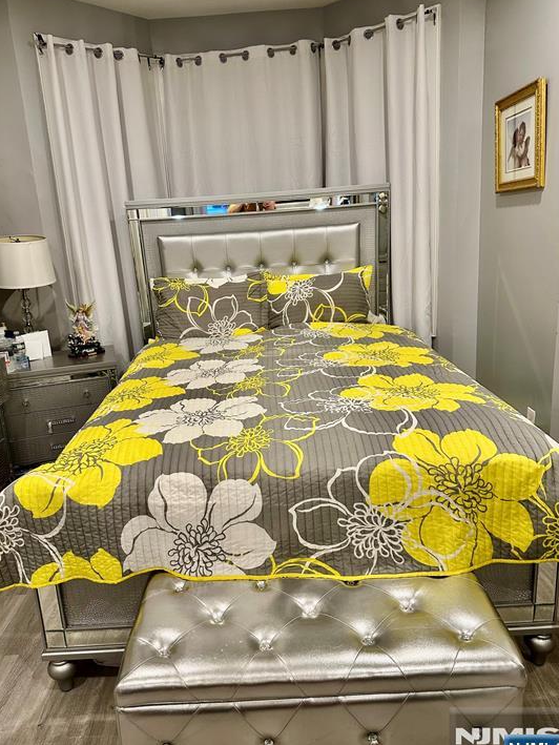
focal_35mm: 26
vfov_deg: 67.3
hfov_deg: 53.1
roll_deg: +4.3
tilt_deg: -14.0
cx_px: 265
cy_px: 360
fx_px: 560
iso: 250
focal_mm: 6.86
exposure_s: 1/60
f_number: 1.78
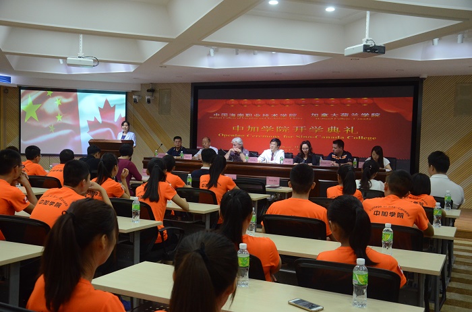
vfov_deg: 35.3
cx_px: 236
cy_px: 156
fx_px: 490
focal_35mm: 38
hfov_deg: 51.4
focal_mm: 25
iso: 2000
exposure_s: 1/80
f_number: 6.3
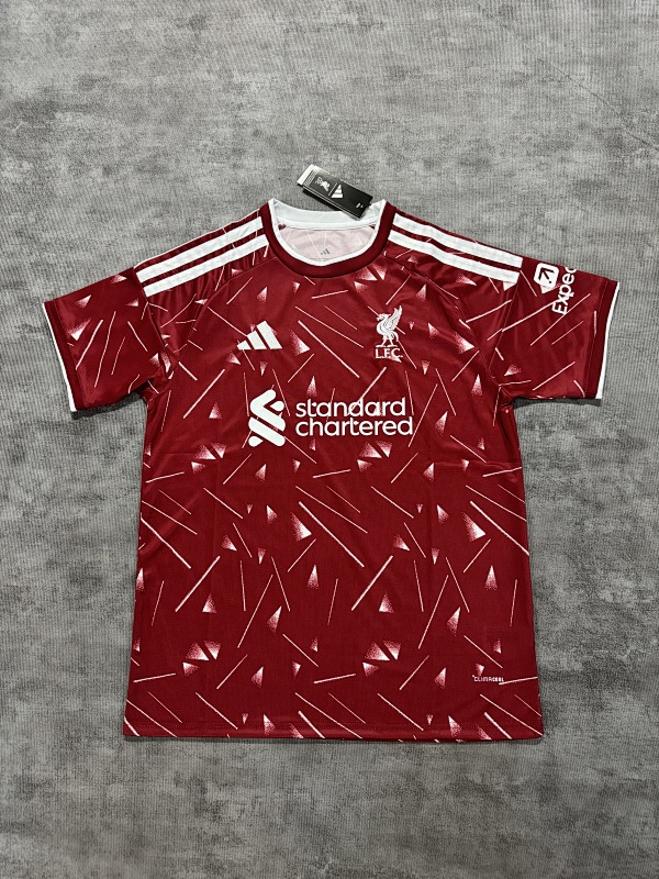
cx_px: 330
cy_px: 440
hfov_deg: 56.8
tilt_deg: -77.8
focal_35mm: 24
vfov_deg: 71.6
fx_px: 609
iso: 320
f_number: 1.78
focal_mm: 6.76
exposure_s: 1/50
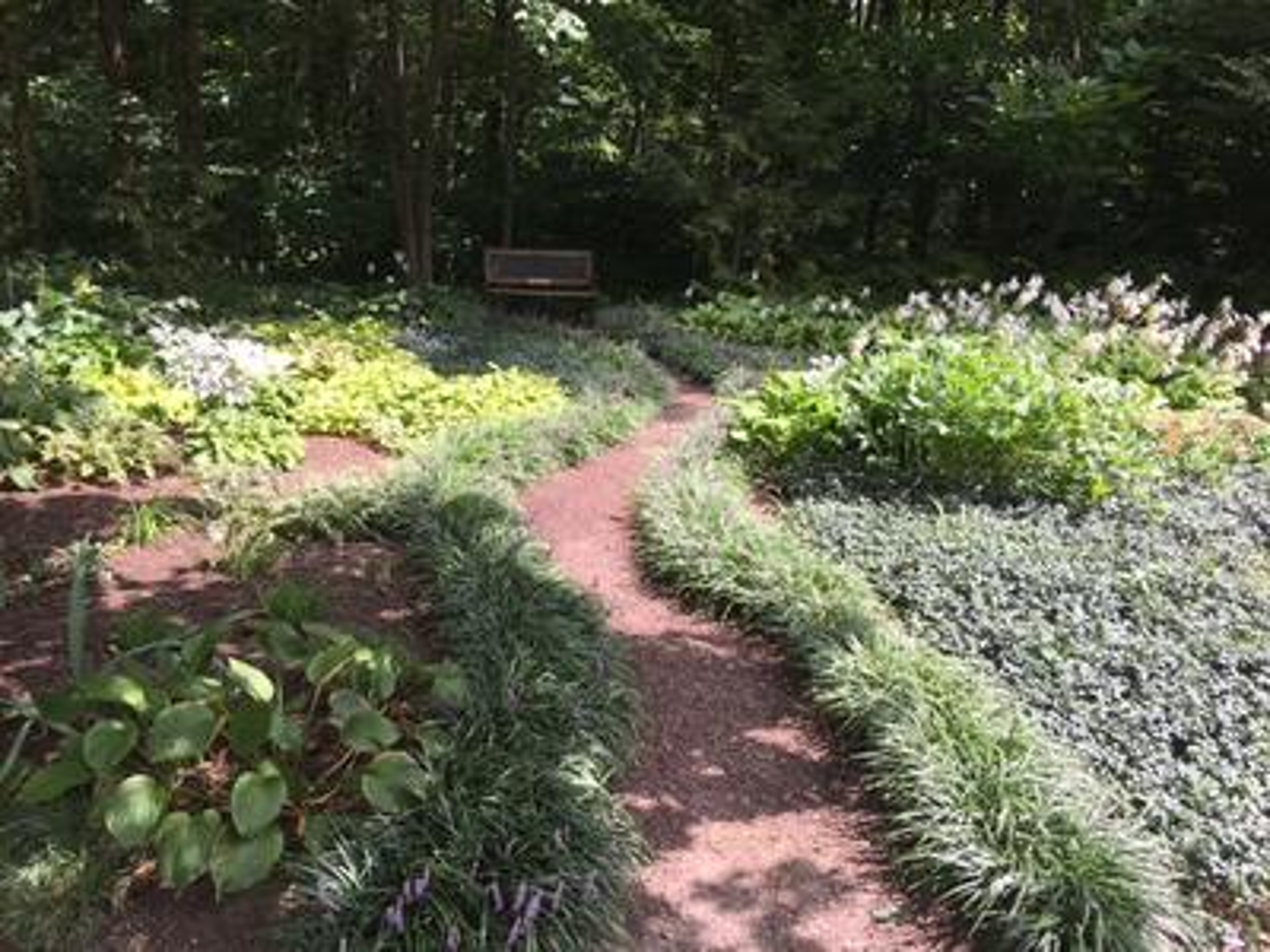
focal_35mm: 29
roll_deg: -0.8
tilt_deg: -16.2
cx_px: 635
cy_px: 476
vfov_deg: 48.2
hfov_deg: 61.7
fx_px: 1064
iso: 25
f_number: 2.2
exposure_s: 1/466
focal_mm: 4.15
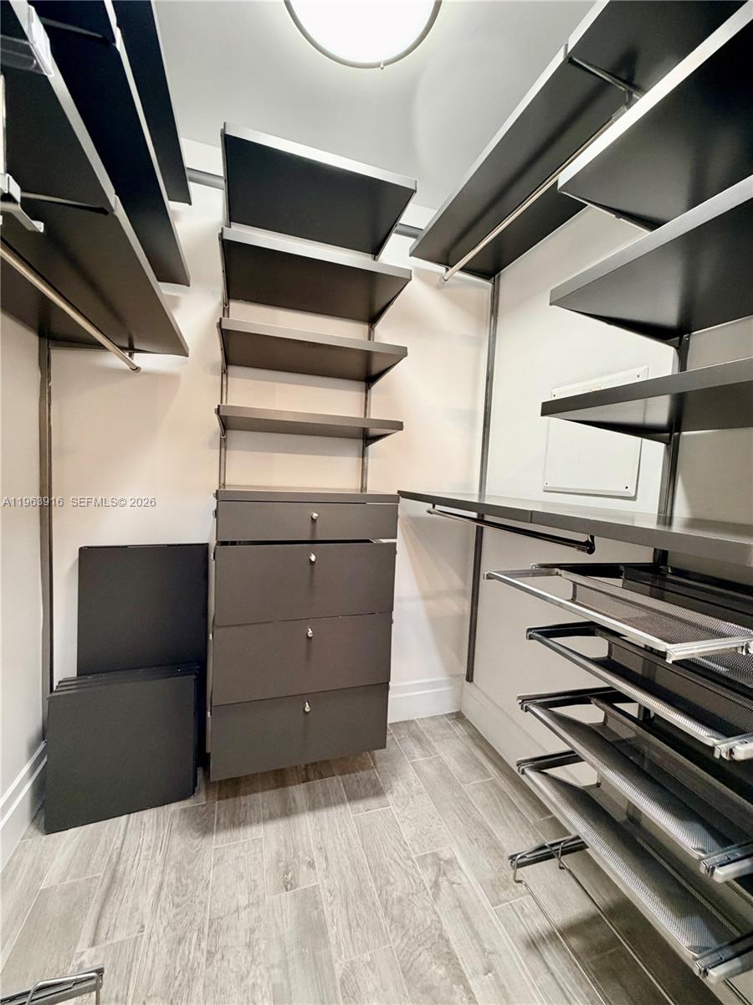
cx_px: 376
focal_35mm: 14
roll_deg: -3.5
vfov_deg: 102.1
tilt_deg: -2.9
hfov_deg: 85.7
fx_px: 406
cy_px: 502
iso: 320
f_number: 2.2
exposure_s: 1/60
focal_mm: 2.22
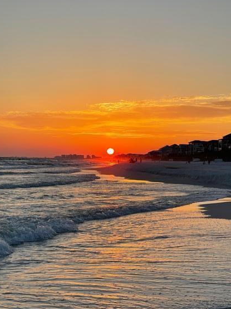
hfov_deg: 19.9
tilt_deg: -0.4
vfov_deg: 26.3
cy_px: 157
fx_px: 659
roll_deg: -1.6
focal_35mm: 74
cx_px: 119
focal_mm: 7.5
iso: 20
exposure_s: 1/552
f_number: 2.2
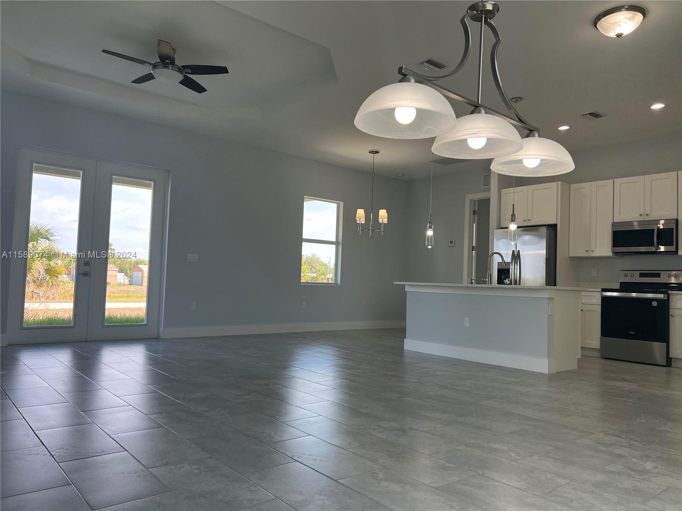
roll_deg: -2.3
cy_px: 256
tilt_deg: +2.6
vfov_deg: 53.1
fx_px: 512
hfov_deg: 67.3
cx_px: 341
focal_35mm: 26
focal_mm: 5.7
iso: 50
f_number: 1.5
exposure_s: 1/334
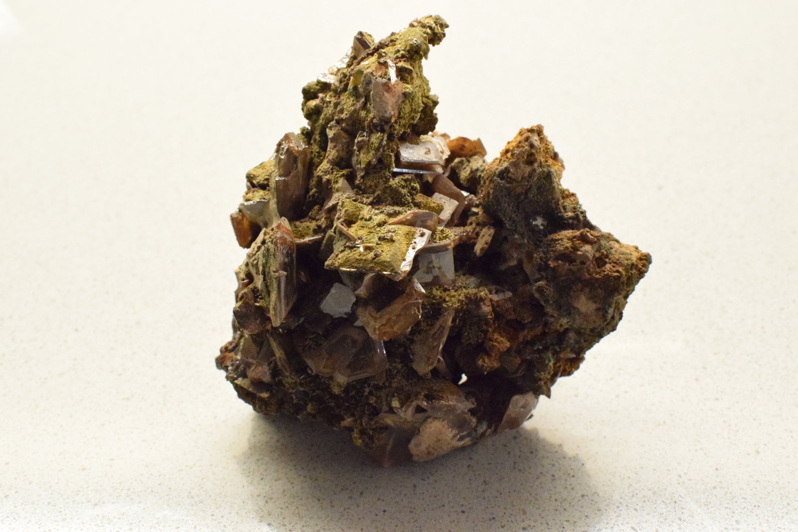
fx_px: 898
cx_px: 399
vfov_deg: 33.0
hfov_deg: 47.9
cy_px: 266
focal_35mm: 40
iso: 12800
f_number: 18
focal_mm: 27
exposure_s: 1/25
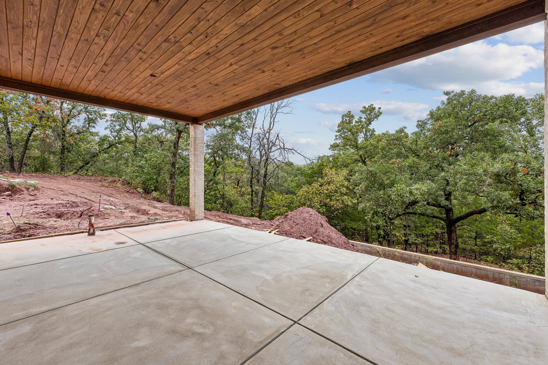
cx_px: 274
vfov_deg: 77.3
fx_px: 228
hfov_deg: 100.4
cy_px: 182
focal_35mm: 15
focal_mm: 10
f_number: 9
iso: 100
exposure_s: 1/160
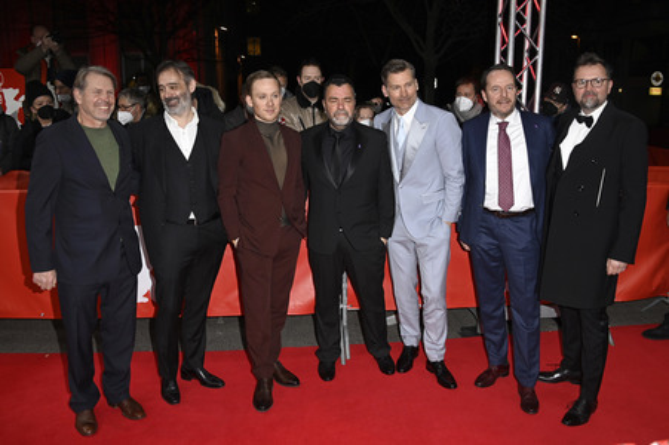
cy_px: 222
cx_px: 334
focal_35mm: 28
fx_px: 520
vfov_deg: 46.3
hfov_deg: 65.5
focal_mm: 28
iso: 640
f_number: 5.6
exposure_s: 1/250
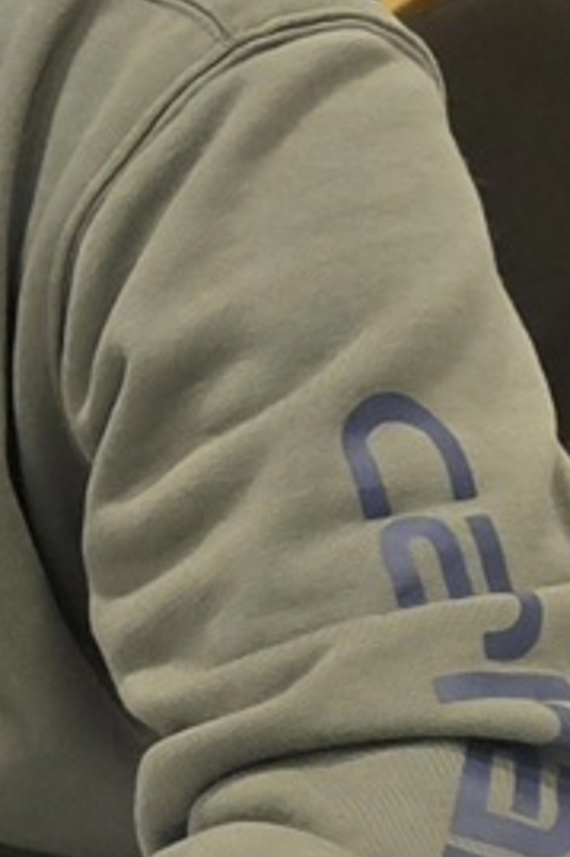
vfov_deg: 21.9
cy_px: 96
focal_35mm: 91
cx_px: -1016
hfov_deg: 11.1
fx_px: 2164
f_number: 1.7
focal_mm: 6.3
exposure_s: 1/60.2
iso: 640
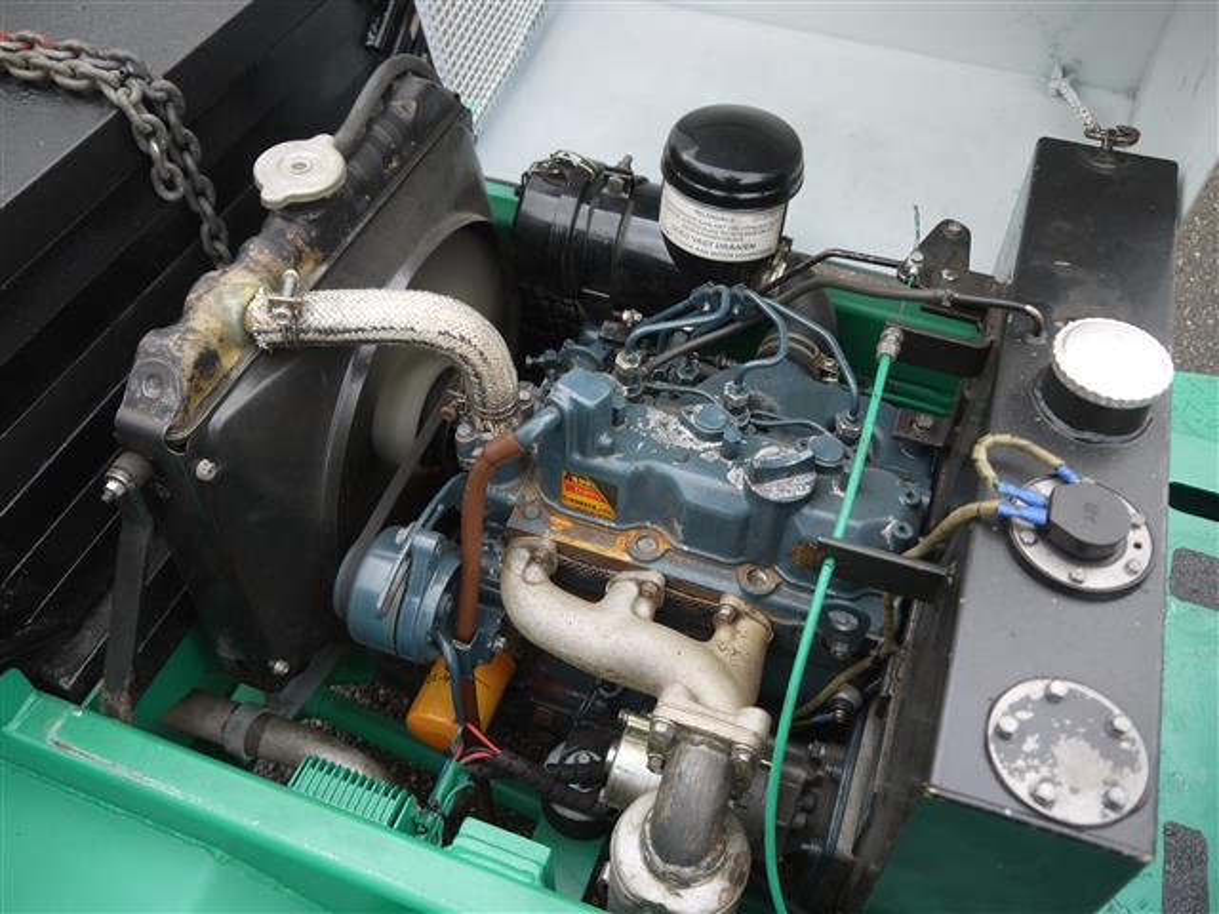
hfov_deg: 56.8
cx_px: 610
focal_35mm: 32
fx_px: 1127
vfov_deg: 44.2
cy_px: 457
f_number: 3.8
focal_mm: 16
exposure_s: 1/80
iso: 100
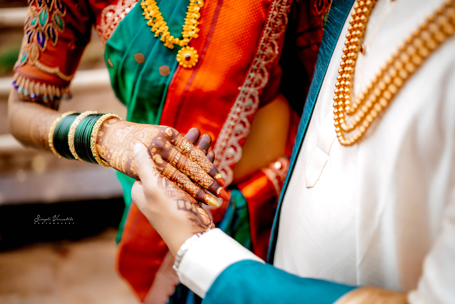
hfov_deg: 54.4
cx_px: 228
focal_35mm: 35
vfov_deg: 37.9
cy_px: 152
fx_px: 442
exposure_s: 1/1250
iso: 160
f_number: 1.4
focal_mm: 35
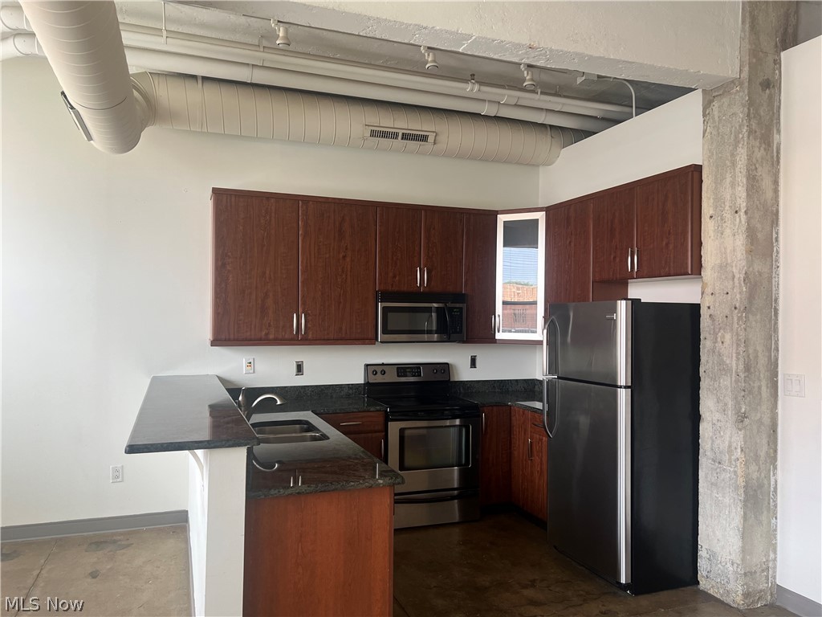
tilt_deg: -0.1
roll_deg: -1.0
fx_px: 617
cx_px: 411
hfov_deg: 67.3
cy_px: 308
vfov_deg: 53.1
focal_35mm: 26
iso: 125
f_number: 1.5
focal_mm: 5.7
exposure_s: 1/120
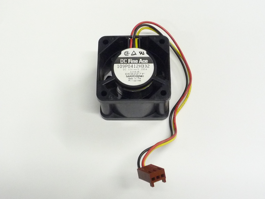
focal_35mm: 54
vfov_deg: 27.0
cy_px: 100
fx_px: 413
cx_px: 132
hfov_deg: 35.5
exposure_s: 1/15
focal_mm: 5.3
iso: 400
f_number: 3.4
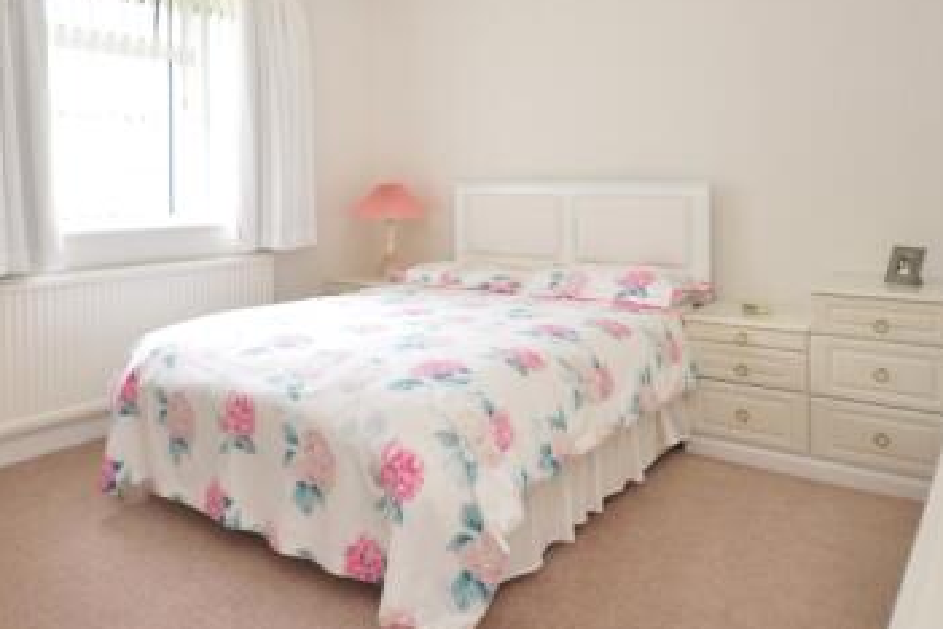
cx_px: 403
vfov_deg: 45.2
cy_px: 180
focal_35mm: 28
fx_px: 733
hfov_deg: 65.2
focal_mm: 10
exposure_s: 1/20
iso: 200
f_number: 4
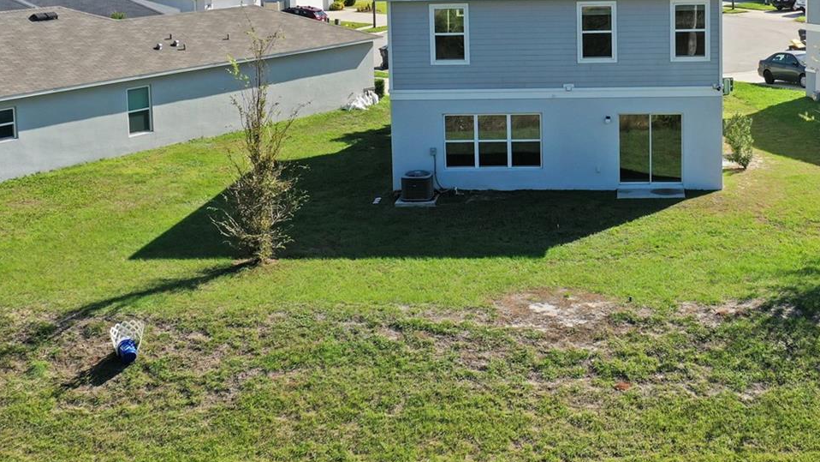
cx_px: 573
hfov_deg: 41.3
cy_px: 153
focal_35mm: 49
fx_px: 1065
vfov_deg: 24.3
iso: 100
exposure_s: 1/320
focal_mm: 10.26
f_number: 5.6
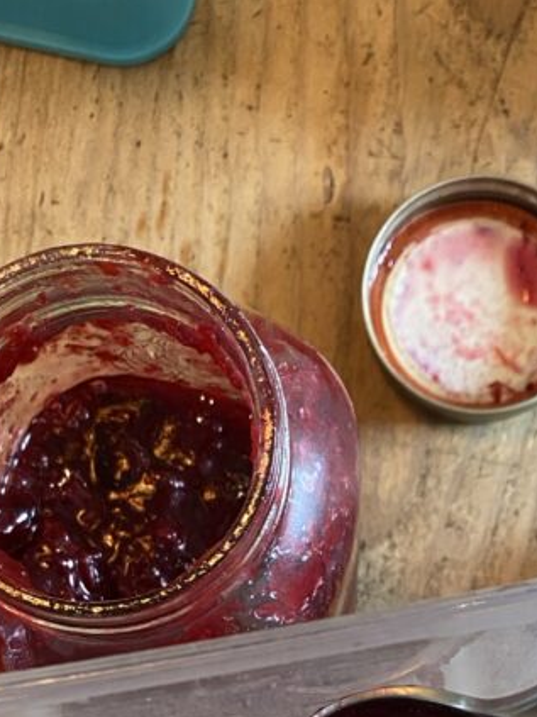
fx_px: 1304
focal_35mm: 63
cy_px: 834
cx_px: 303
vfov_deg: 27.5
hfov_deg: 23.3
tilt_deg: -87.6
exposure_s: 1/60
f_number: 1.8
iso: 250
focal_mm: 4.25
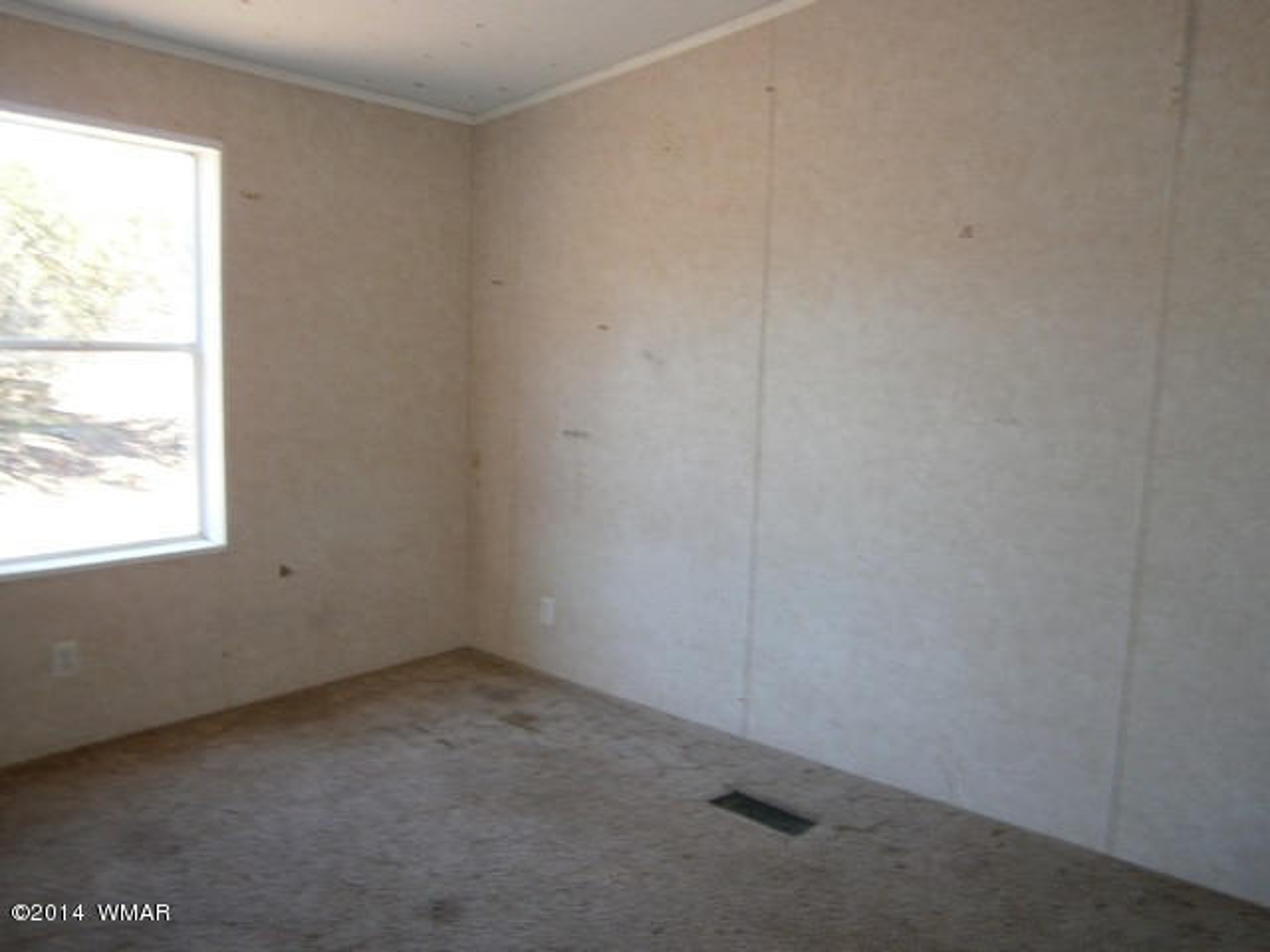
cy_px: 476
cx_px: 635
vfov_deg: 53.1
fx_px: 954
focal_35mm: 26
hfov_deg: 67.3
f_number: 2.8
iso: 125
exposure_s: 1/30
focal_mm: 4.7
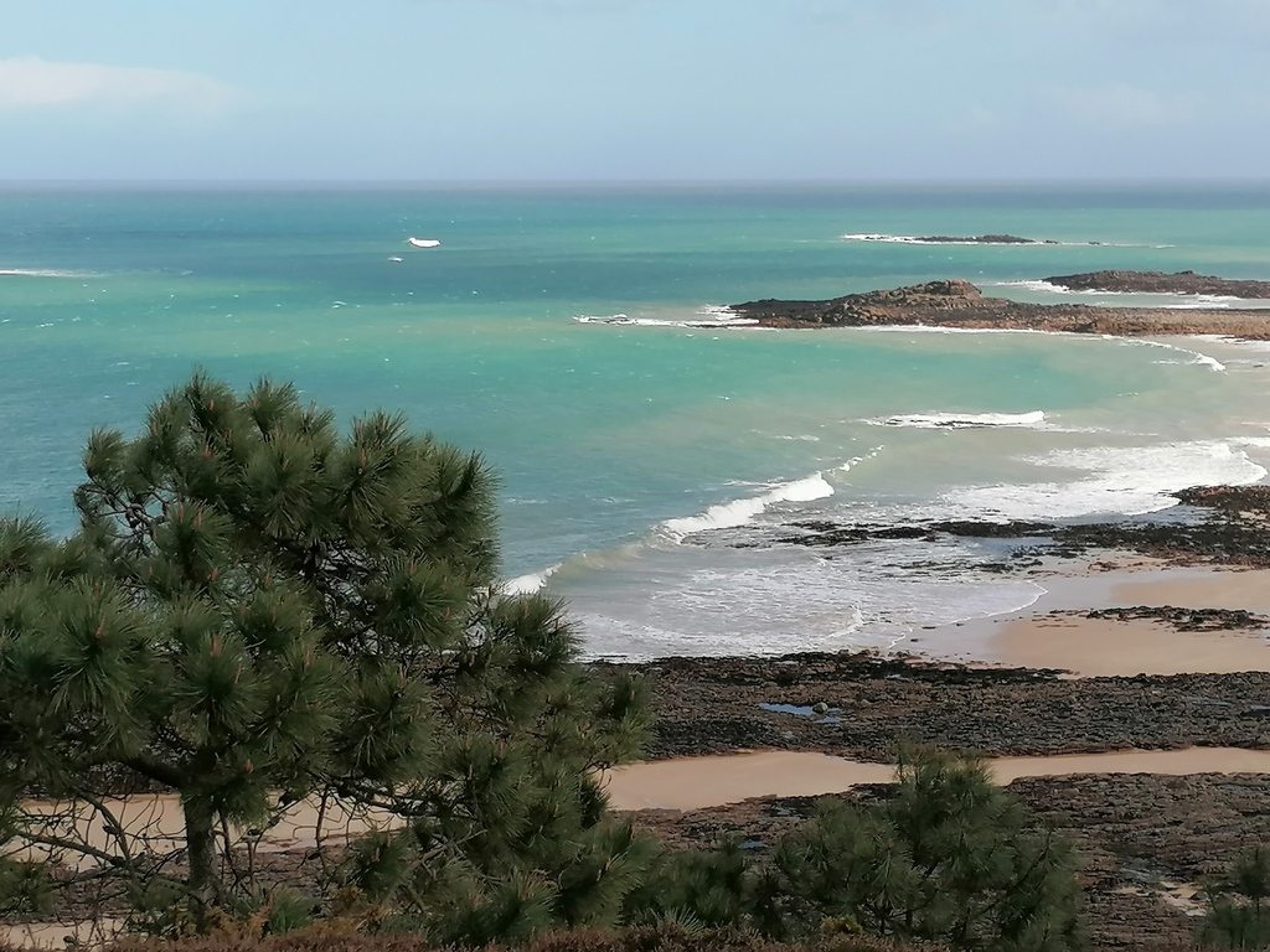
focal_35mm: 69
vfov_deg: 21.3
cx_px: 635
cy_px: 476
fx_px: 2531
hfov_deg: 28.2
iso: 50
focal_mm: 4.75
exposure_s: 1/1377
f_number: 1.8
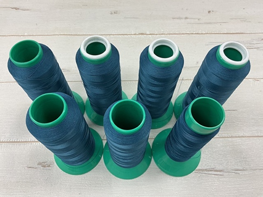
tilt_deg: -62.2
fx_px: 220
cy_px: 98
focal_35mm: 29
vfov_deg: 48.2
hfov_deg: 61.7
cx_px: 132
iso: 50
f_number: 1.8
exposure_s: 1/60
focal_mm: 3
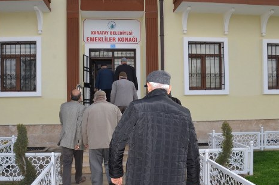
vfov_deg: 35.8
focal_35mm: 37
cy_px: 97
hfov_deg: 51.9
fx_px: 286
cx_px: 130
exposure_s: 1/250
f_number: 13
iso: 400
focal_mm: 18
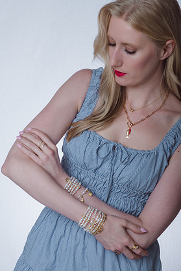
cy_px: 142
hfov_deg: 12.1
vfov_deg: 18.1
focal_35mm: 113
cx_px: 95
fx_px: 851
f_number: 32
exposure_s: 1/250
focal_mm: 105
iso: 400
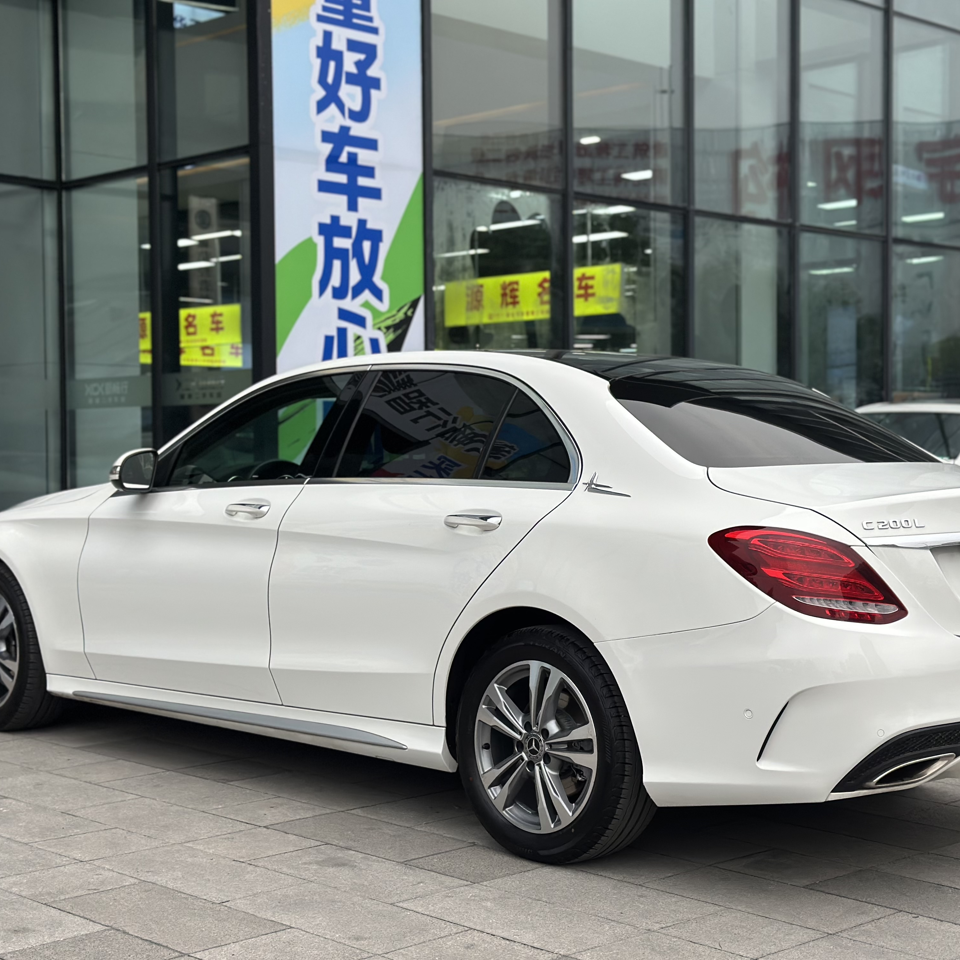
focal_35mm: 57
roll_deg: +0.0
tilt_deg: -0.8
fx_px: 1788
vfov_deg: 30.0
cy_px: 483
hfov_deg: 30.0
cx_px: 536
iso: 80
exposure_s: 1/444
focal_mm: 6.86
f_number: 1.78
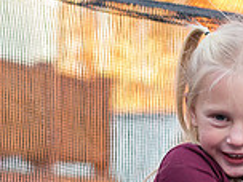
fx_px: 2127
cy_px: 168
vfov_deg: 4.9
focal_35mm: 303
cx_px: 282
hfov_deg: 6.5
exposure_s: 1/250
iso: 800
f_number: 3.5
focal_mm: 70
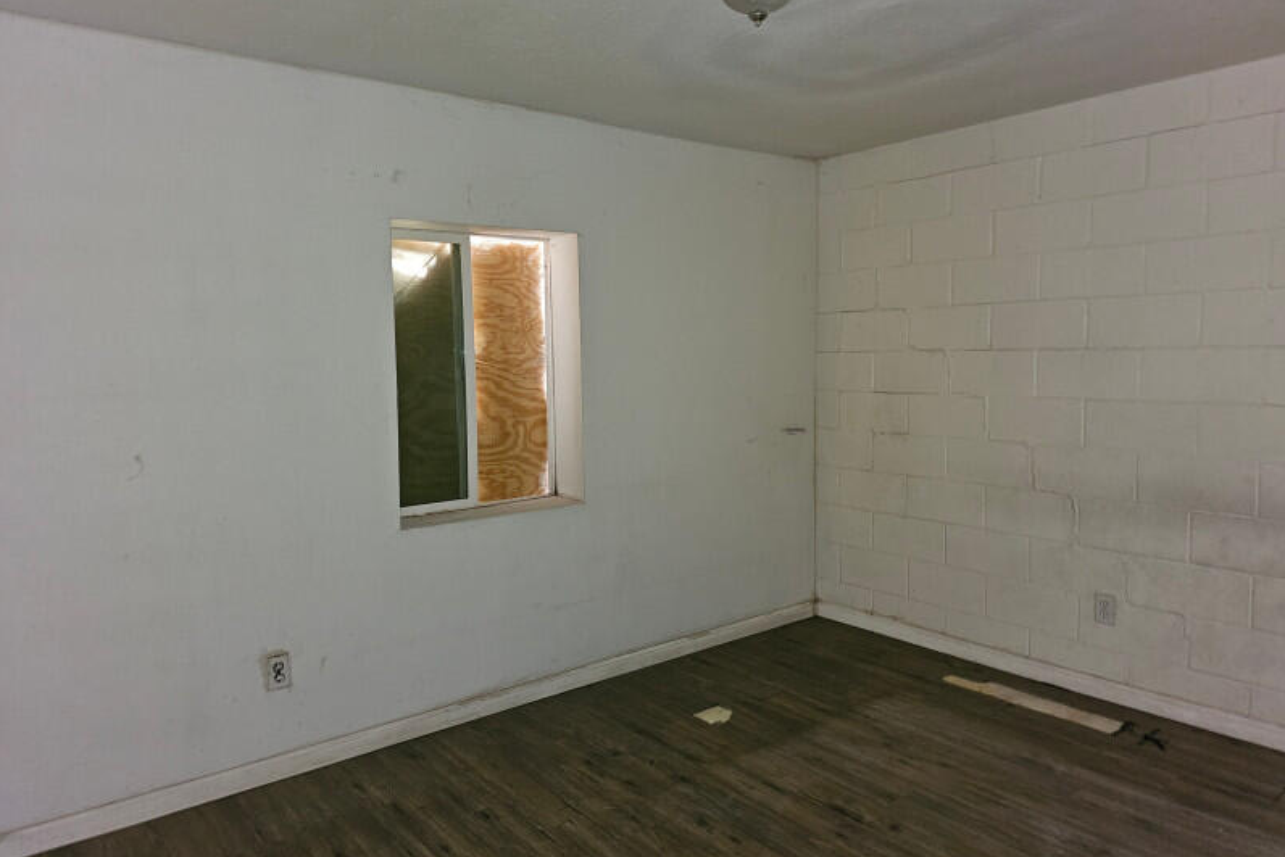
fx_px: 857
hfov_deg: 73.7
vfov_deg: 53.2
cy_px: 428
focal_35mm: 24
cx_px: 642
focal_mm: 6.3
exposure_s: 1/12.1
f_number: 1.7
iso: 125
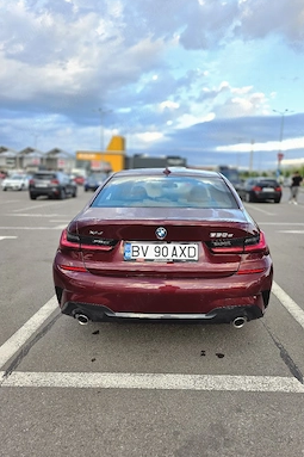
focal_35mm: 25
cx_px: 167
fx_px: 317
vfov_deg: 71.5
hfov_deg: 51.2
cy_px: 222
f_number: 1.7
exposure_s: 1/370
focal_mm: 6.3
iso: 40
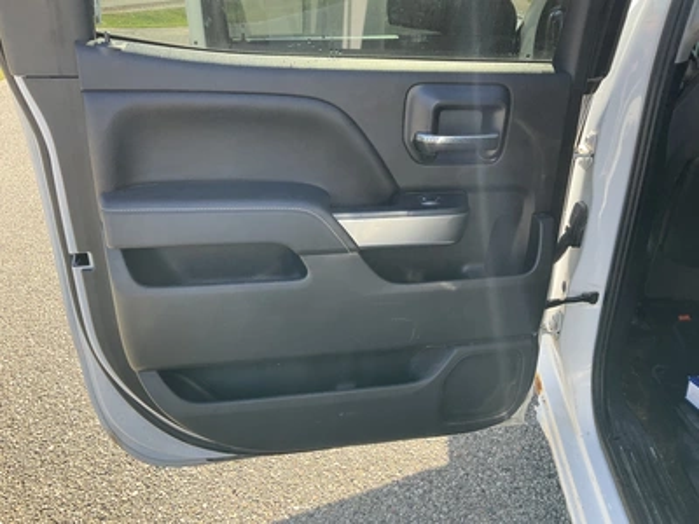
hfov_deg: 61.7
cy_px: 262
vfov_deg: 48.2
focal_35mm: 29
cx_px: 350
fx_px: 586
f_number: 1.8
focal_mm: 3
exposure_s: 1/225
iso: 25
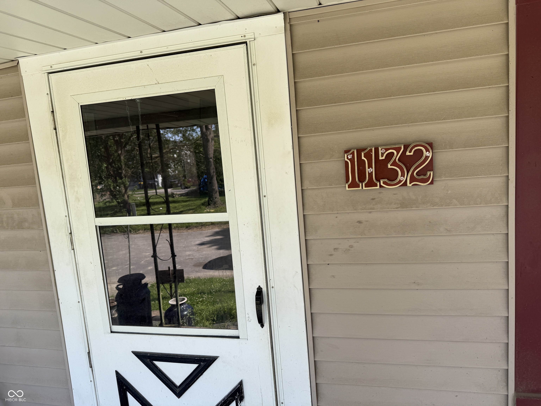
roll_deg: +4.5
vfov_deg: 56.8
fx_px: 375
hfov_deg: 71.6
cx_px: 270
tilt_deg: -8.0
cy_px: 203
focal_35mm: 24
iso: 80
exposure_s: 1/467
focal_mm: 6.76
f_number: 1.78
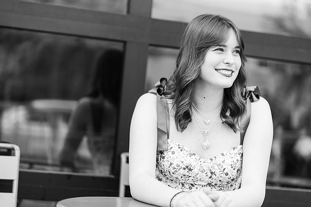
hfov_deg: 23.9
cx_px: 156
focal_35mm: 85
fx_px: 734
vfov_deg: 16.1
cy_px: 104
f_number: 1.8
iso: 250
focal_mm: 85
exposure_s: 1/500
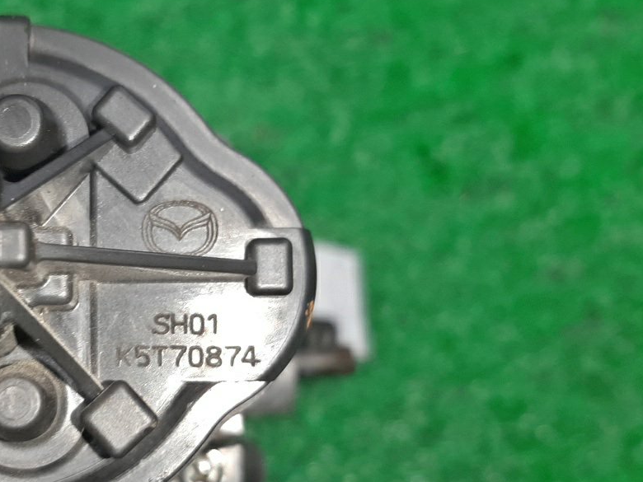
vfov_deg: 30.0
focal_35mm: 48
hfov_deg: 38.0
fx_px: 892
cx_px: 116
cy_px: 329
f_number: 1.7
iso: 70
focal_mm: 3.93
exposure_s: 1/50
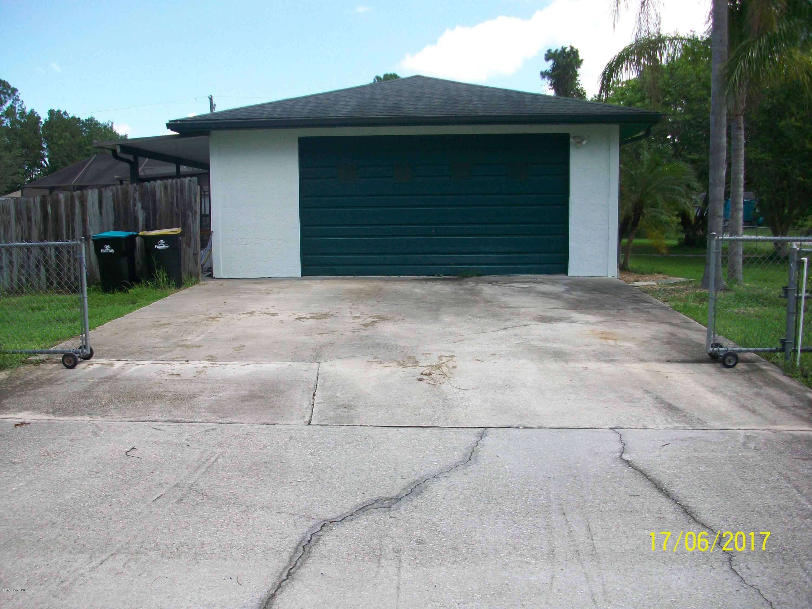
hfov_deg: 56.8
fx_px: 751
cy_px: 304
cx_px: 406
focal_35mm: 32
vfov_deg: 44.2
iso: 64
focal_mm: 5.7
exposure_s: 1/400
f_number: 2.8
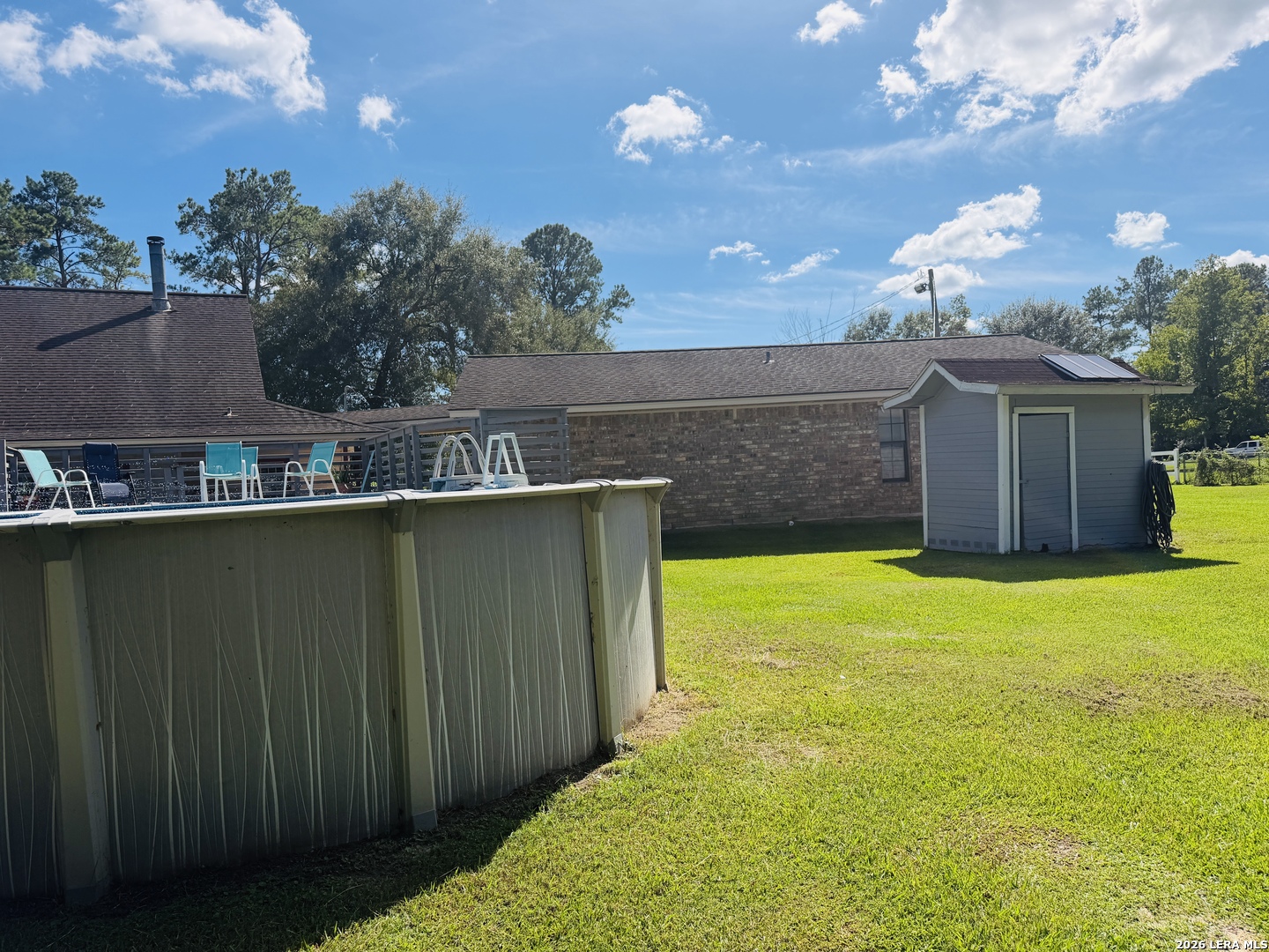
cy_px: 476
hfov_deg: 71.6
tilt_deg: -0.6
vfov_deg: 56.8
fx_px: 880
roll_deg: +3.7
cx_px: 634
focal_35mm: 24
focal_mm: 6.76
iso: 80
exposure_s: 1/6173
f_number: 1.78
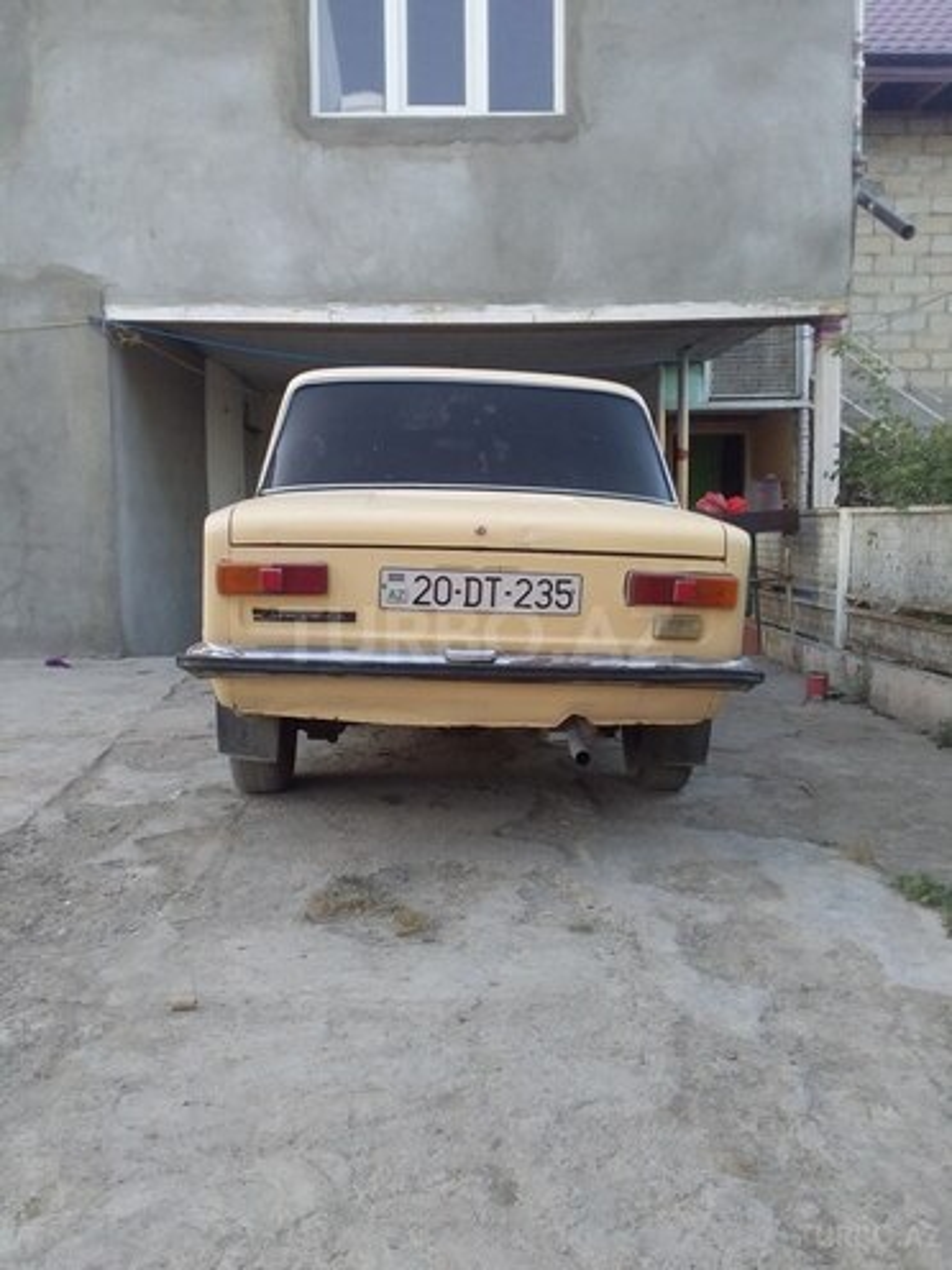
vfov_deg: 58.4
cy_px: 635
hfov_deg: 45.4
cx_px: 476
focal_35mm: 31
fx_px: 1137
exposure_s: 1/100
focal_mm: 3.3
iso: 50
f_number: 2.2
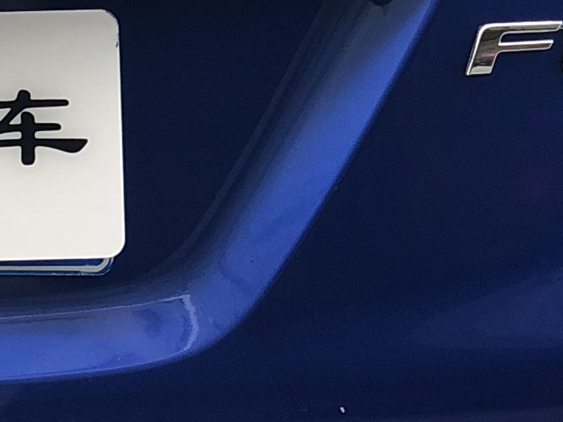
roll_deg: -0.4
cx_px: -305
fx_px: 4489
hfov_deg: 7.1
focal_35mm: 276
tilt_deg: -11.0
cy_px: 141
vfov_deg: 5.4
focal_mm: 6
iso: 16
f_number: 2.4
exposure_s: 1/50
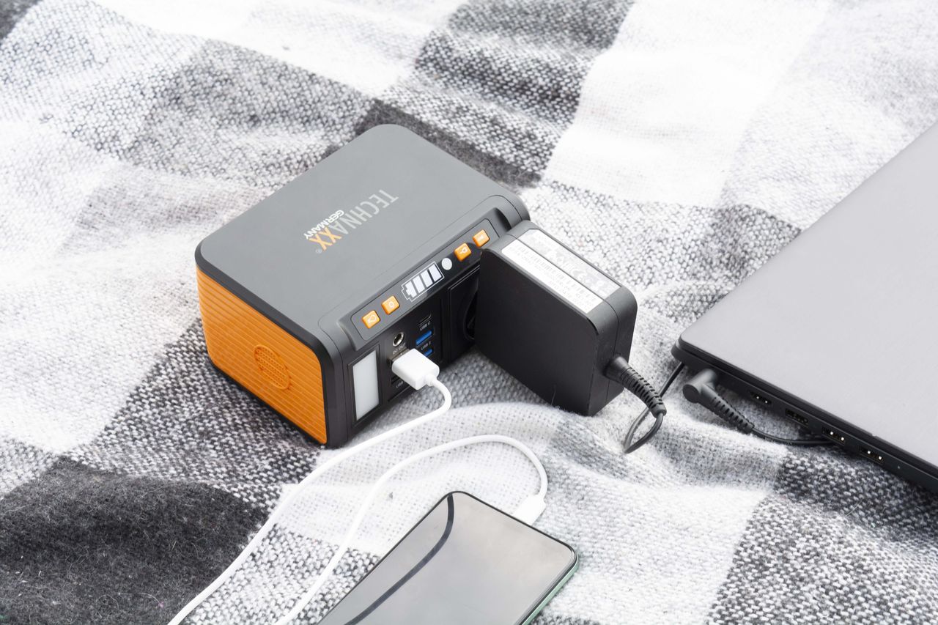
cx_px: 469
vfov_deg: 18.2
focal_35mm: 75
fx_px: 1954
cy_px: 312
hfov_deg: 27.0
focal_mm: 50
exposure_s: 1/50
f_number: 9
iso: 200
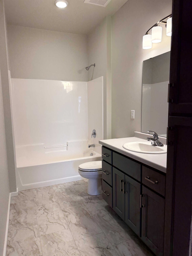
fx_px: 177
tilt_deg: -5.2
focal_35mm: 24
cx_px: 96
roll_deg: +0.4
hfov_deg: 56.8
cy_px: 128
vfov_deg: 71.6
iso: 125
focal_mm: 6.76
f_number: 1.78
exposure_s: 1/211
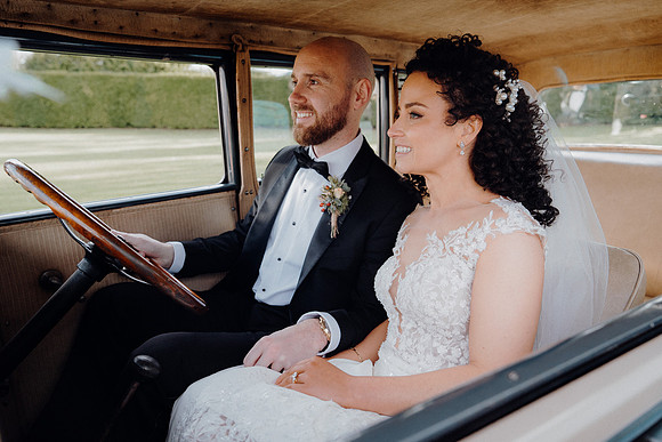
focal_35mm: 24
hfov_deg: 73.7
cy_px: 221
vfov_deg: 53.2
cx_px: 331
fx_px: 441
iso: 400
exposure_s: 1/320
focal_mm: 24
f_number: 3.5
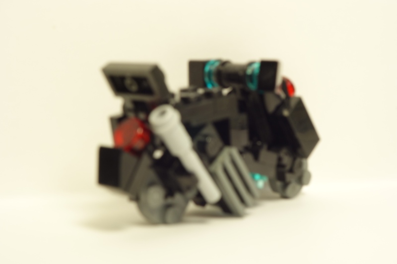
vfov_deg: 22.3
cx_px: 198
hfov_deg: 32.9
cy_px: 132
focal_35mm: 61
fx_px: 673
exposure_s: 1/8
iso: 160
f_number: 11
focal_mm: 22.49
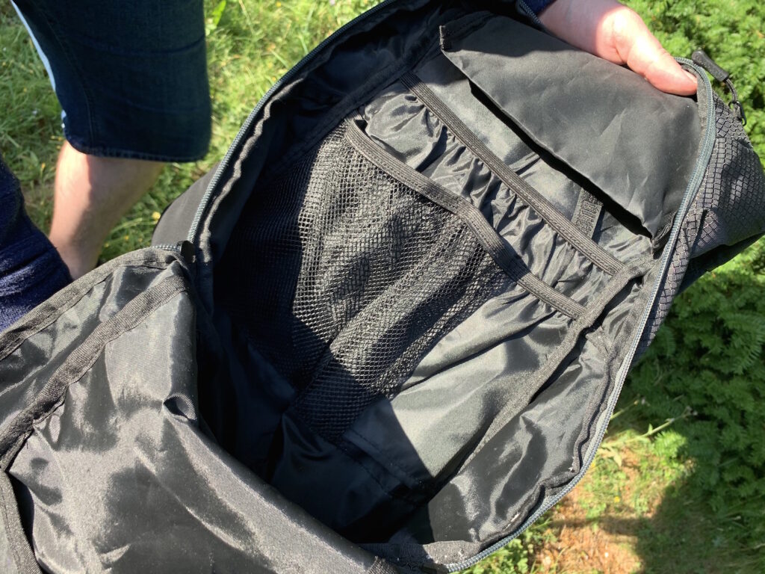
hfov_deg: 67.3
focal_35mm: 26
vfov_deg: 53.1
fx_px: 575
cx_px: 382
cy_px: 287
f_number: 1.8
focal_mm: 4.25
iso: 25
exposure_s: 1/127
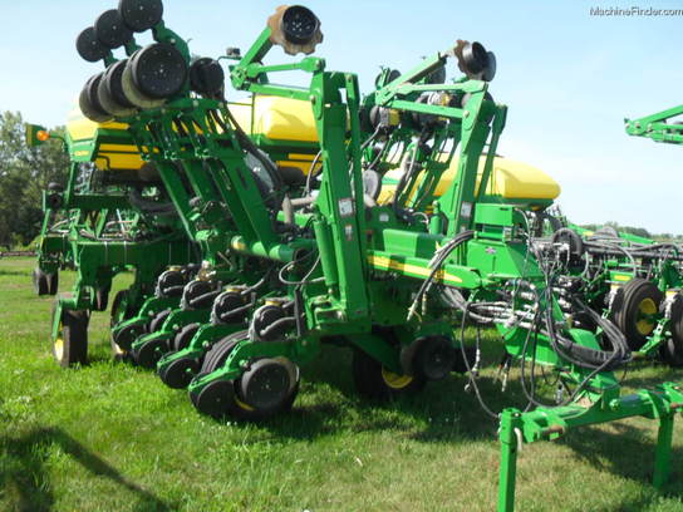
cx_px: 342
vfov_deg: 40.7
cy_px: 256
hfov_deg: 52.6
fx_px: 691
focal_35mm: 35
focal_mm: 6.2
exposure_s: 1/60
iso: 100
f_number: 8.9
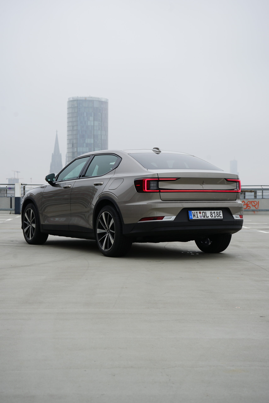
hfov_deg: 21.2
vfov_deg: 31.4
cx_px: 134
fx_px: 717
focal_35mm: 64
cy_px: 202
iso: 100
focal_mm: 64
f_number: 7.1
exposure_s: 1/100
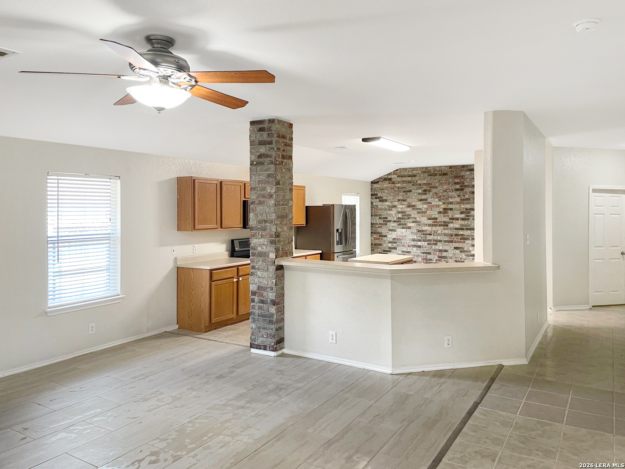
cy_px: 234
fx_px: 469
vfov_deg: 53.1
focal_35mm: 26
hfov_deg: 67.3
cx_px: 312
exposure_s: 1/60
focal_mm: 4.2
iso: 100
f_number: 1.6
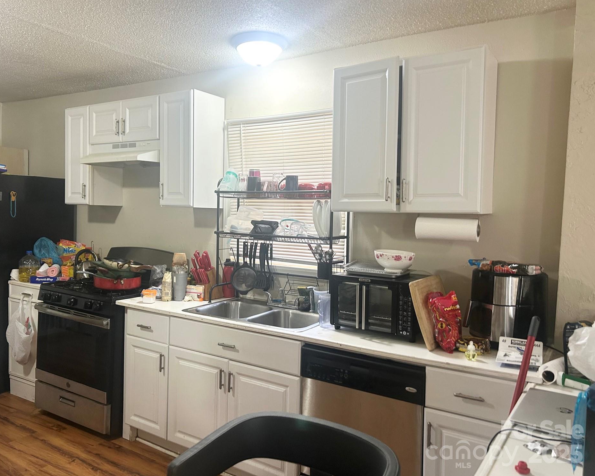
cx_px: 279
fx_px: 493
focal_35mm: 28
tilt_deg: -3.2
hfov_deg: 62.2
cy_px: 234
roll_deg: -1.1
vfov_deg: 51.5
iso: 125
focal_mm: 5.7
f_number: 1.5
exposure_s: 1/60
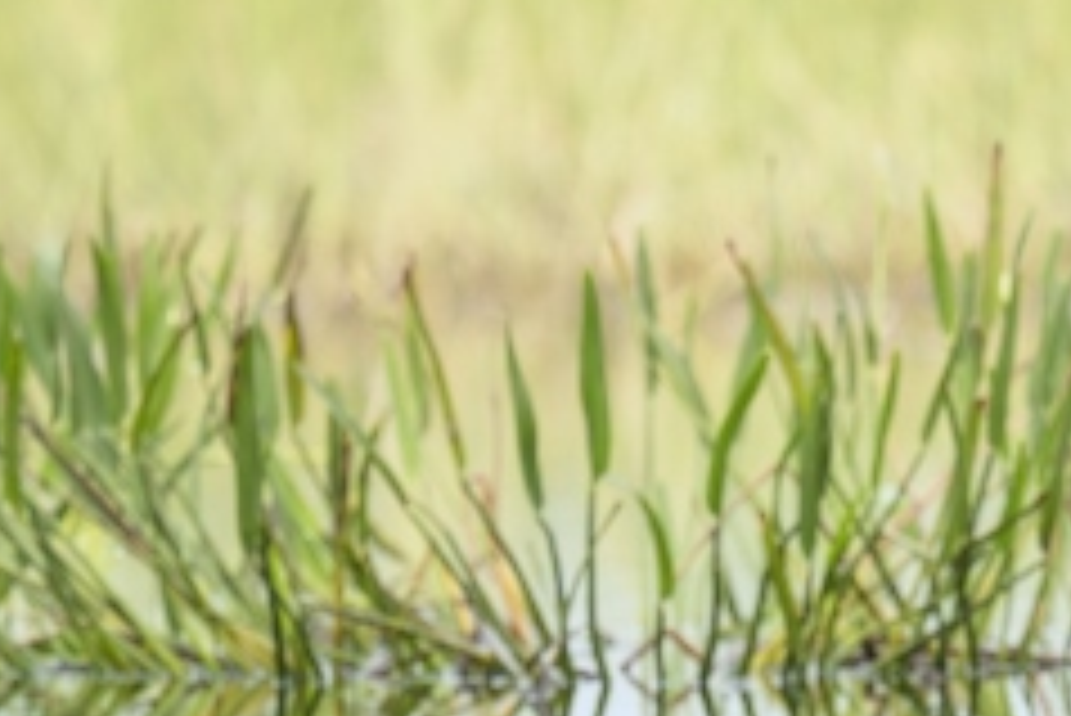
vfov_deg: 0.7
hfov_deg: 1.0
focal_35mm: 2013
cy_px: 592
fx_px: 59921
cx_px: 864
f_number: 4
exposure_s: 1/400
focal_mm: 600
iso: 800
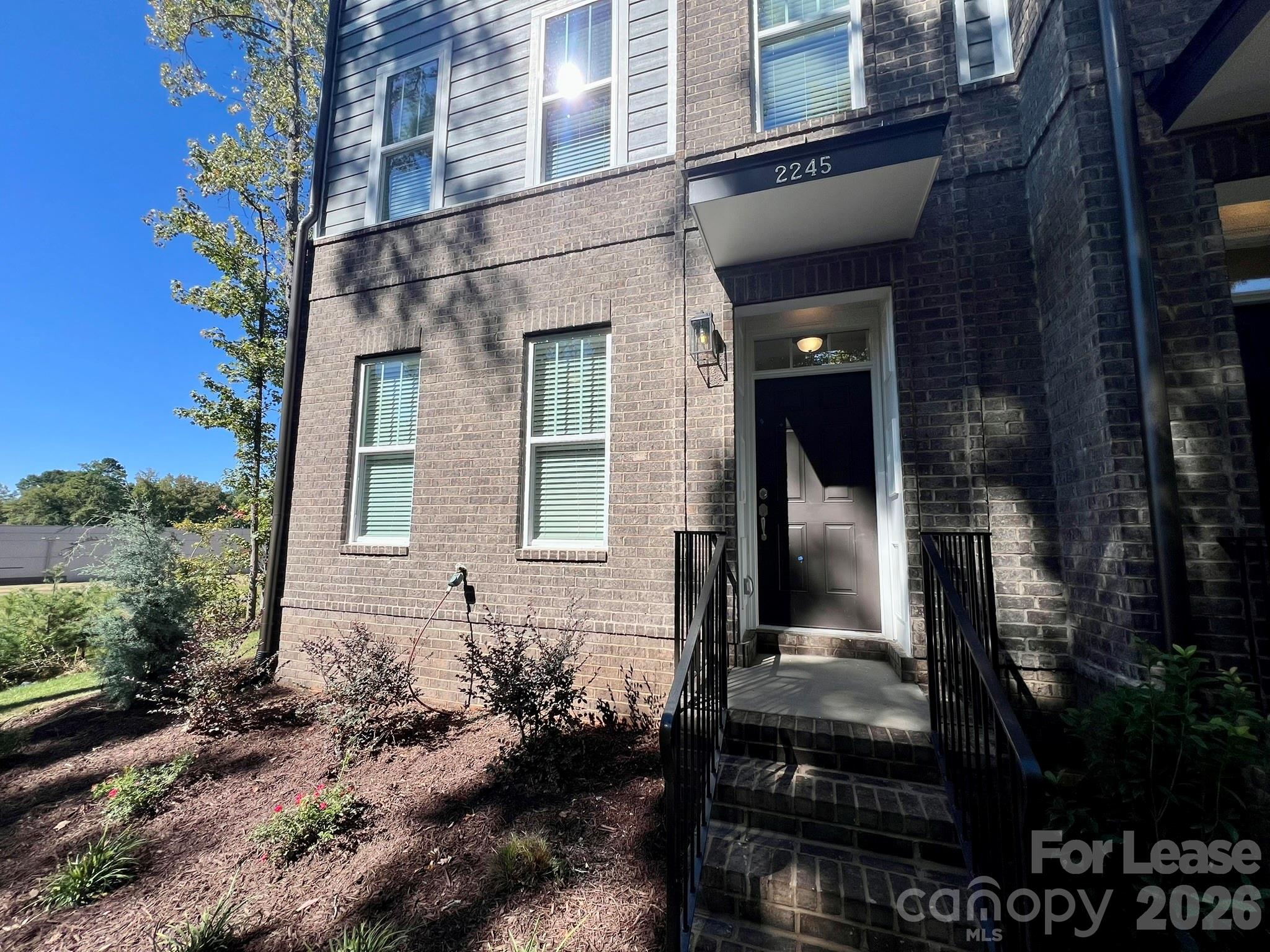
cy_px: 476
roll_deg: -0.8
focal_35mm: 13
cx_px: 635
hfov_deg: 106.2
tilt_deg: +5.6
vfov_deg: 89.9
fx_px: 477
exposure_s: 1/1376
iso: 32
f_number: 1.8
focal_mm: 1.57
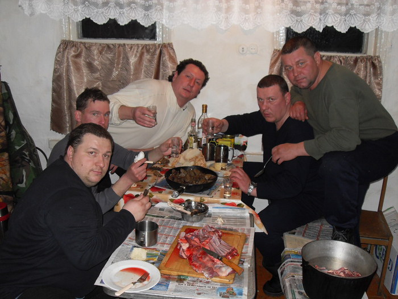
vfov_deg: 38.7
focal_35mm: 37
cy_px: 150
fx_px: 425
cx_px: 199
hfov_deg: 50.1
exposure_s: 1/45
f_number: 2.8
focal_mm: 6.3
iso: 100
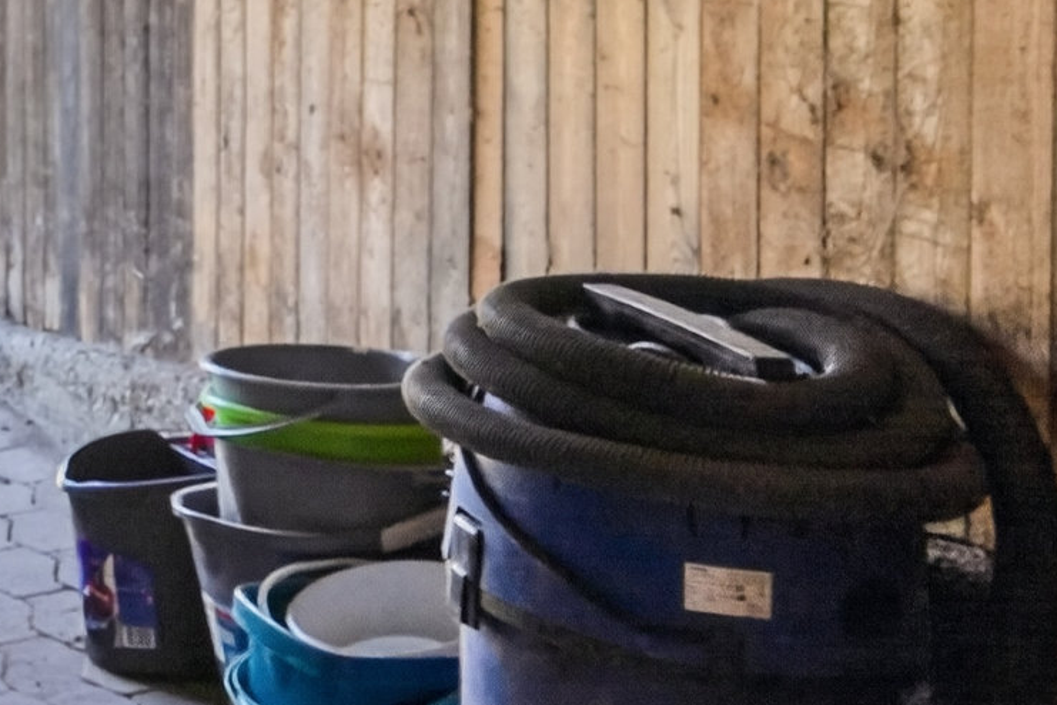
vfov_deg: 17.3
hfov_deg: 21.3
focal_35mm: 76
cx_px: -638
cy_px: -77
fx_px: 2231
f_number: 8
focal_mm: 22
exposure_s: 1/25
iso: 400
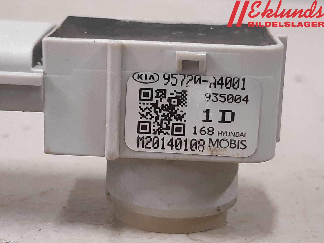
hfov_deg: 67.3
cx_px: 162
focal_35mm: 26
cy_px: 122
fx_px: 243
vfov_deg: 53.1
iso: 250
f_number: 1.7
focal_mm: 3.93
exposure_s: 1/50
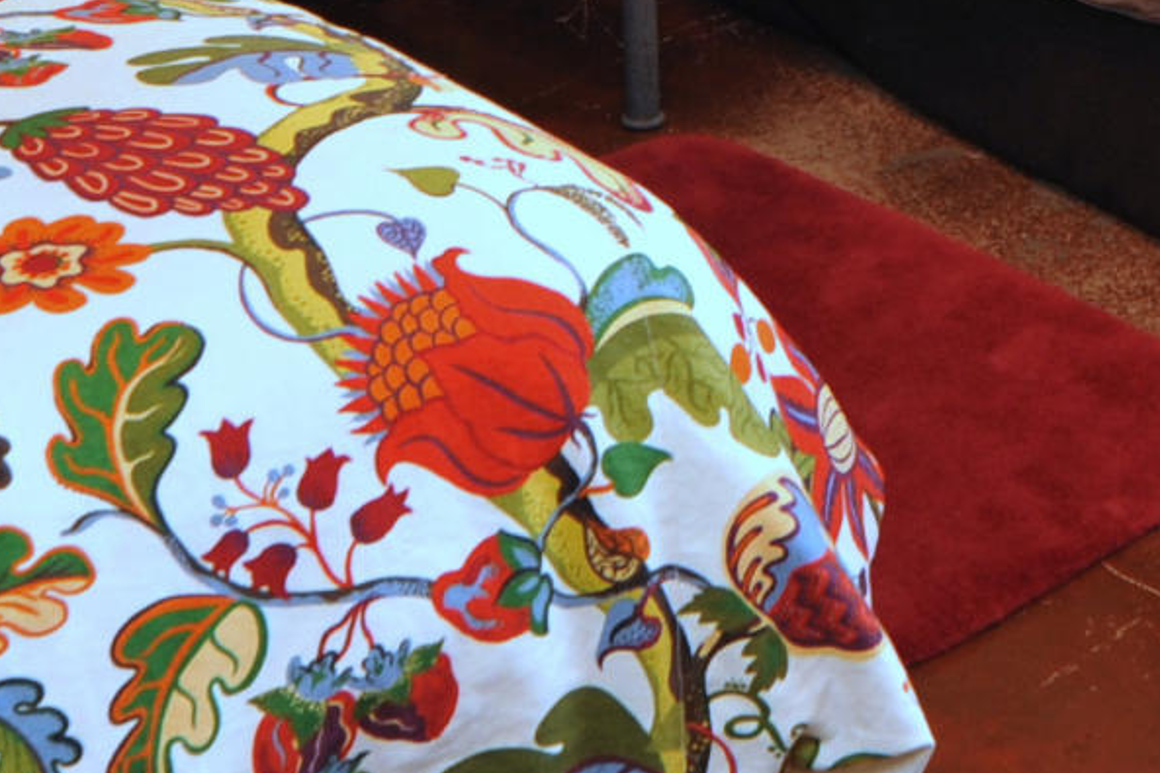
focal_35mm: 91
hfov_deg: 20.7
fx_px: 2931
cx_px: 1438
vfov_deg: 13.4
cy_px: -642
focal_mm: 18
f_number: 7.1
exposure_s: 1/30
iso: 800
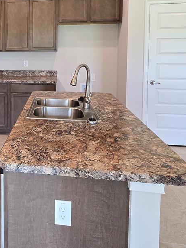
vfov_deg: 51.9
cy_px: 66
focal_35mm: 34
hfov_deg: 37.6
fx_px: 244
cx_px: 2
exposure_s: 1/100
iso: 200
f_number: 2.2
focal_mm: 2.2
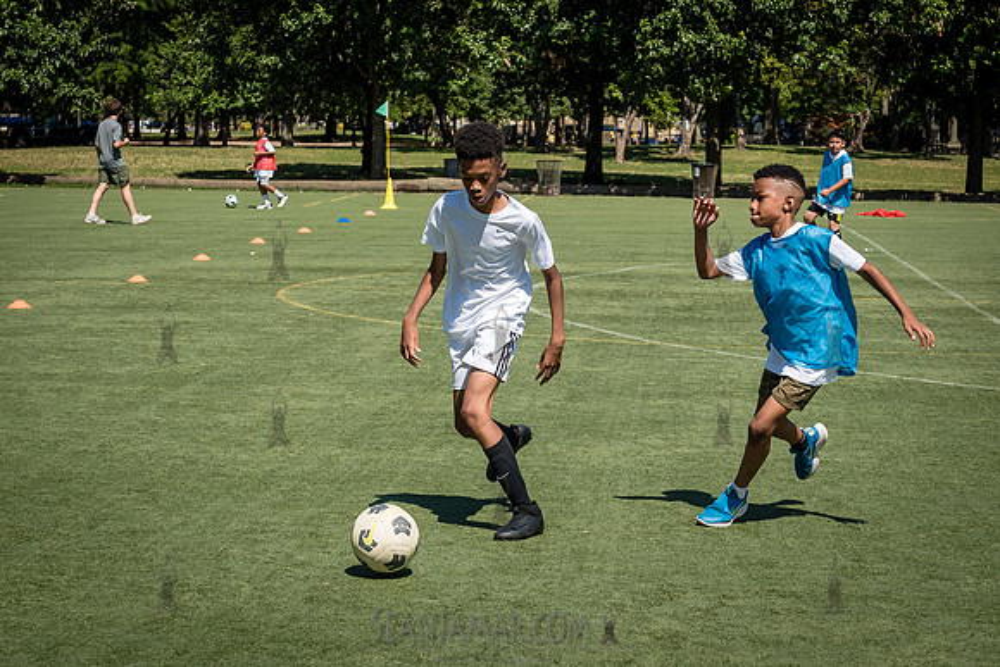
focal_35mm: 82
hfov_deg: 24.6
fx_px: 2292
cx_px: 498
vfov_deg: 16.6
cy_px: 356
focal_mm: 45
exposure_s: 1/1600
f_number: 4
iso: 200
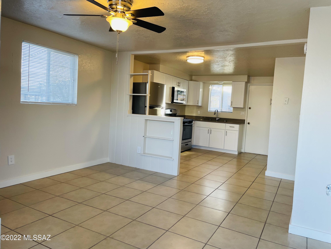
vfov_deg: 53.1
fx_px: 249
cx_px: 166
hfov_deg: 67.3
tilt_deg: -3.1
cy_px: 124
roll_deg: -3.1
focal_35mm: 26
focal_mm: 4.2
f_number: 1.6
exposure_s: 1/120
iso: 100
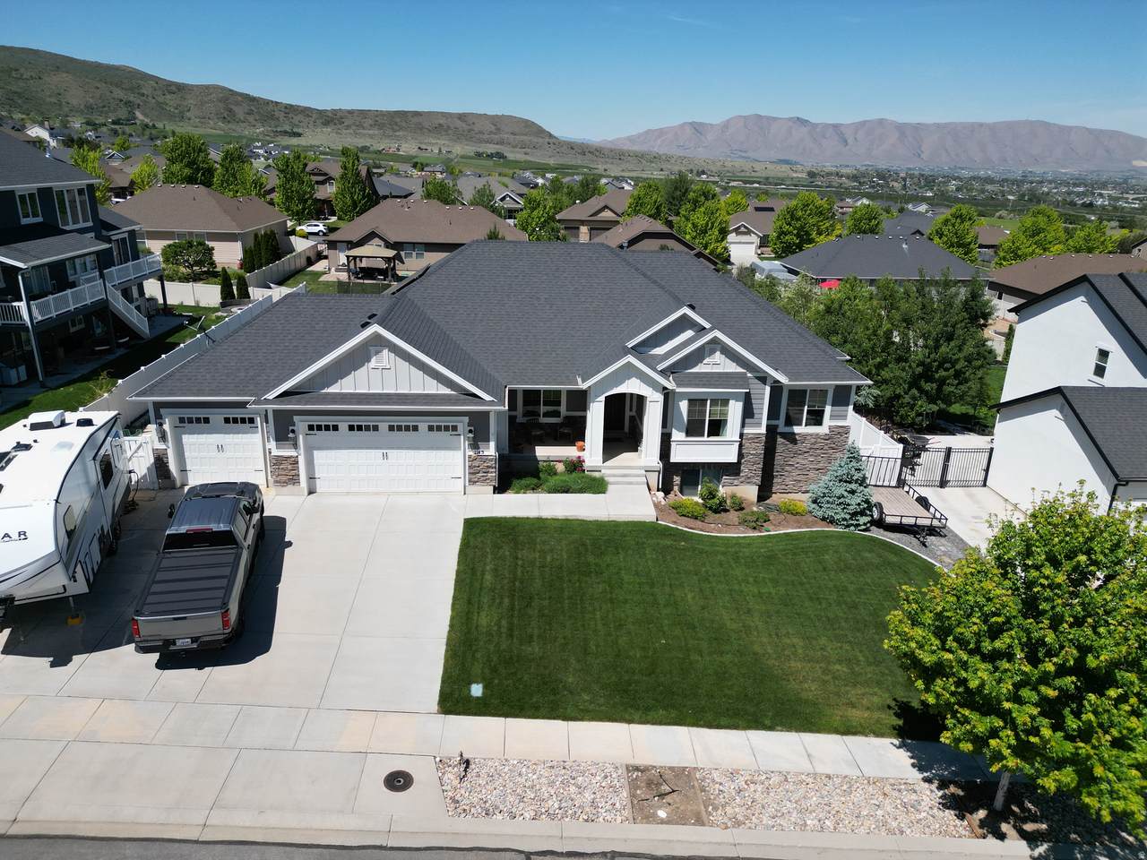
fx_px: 795
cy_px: 430
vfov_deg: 56.8
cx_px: 574
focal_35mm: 24
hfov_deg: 71.6
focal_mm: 6.72
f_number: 1.7
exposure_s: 1/5000
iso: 140
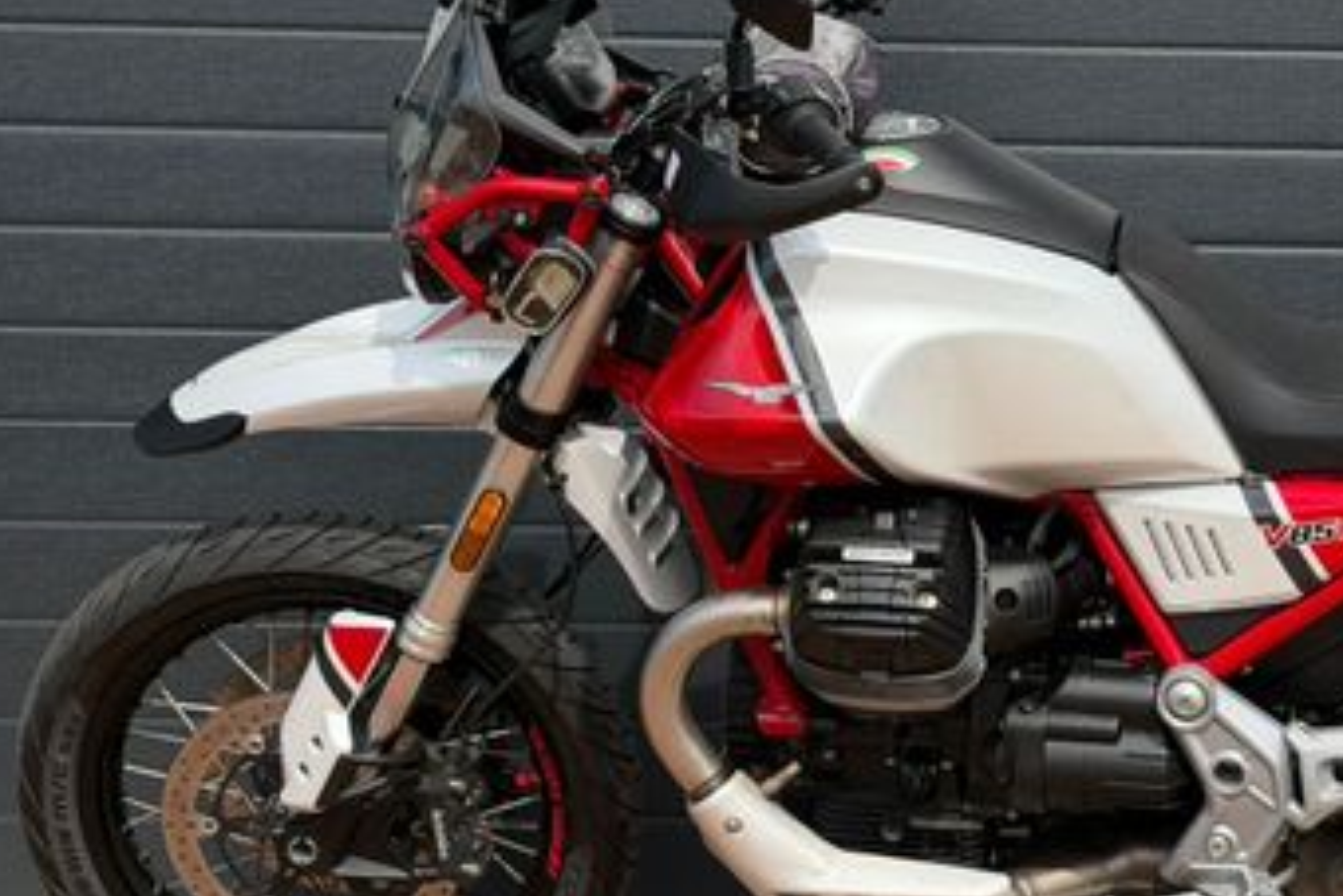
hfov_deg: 21.1
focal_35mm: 94
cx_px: 1240
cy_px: 462
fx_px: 3508
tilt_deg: -5.7
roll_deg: -0.4
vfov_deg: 14.6
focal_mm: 6.76
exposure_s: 1/2762
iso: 100
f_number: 1.78
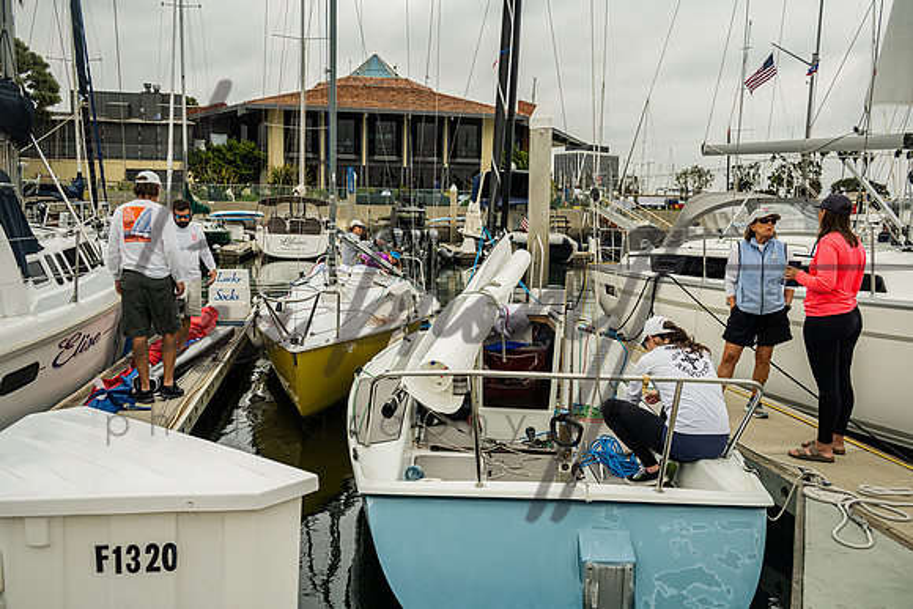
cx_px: 456
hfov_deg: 60.3
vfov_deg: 42.3
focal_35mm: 31
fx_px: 786
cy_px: 304
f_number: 6.3
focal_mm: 31
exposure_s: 1/400
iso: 320
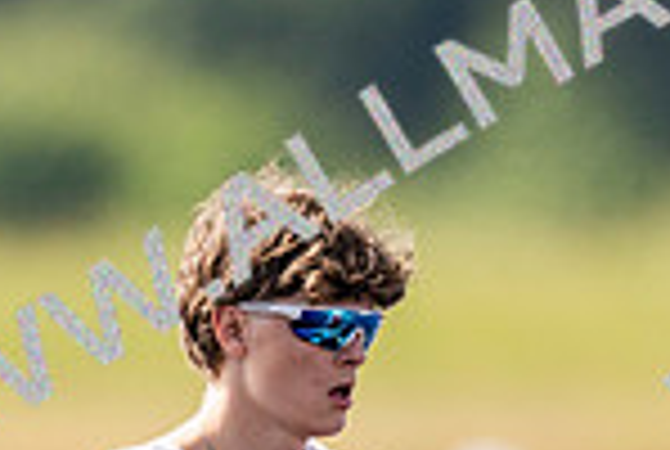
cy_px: 515
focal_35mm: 2331
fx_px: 43469
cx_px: 337
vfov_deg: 0.6
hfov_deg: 0.9
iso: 200
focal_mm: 600
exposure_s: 1/2500
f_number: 4
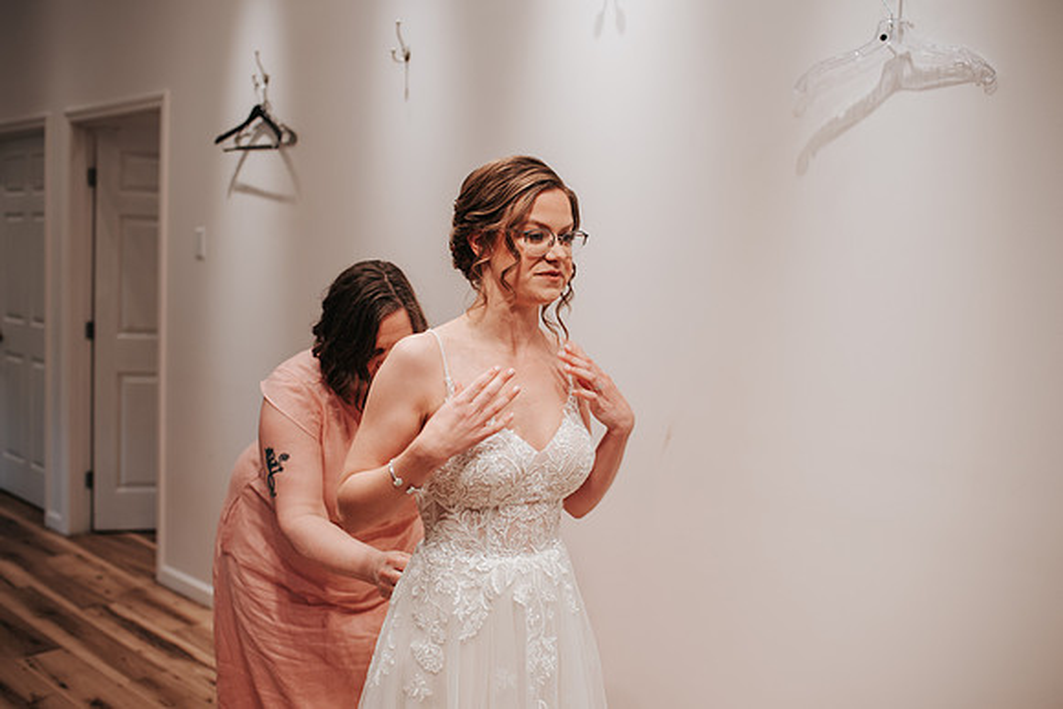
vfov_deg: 37.9
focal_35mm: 35
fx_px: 1034
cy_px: 354
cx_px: 532
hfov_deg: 54.4
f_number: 2.8
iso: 200
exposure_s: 1/125
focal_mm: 35
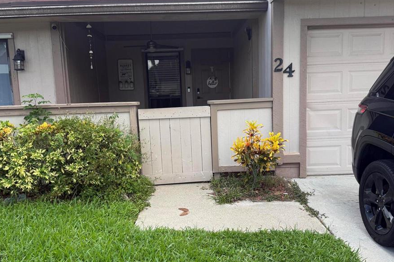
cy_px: 141
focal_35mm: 34
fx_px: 372
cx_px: 195
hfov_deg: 55.8
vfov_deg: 38.8
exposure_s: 1/1585
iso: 100
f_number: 1.78
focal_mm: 6.76
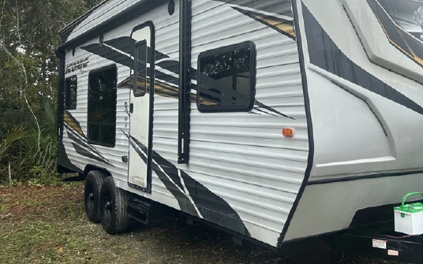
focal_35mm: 38
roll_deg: +0.4
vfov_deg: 33.6
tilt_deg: +1.0
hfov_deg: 50.0
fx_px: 438
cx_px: 303
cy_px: 118
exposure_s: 1/1412
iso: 80
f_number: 1.78
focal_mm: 6.86
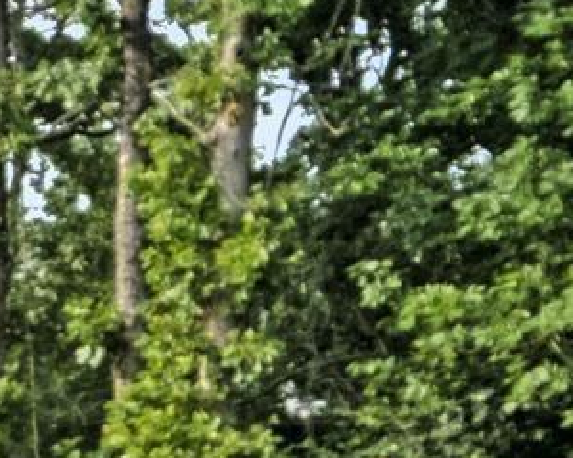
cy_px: 756
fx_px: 4120
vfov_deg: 6.3
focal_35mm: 243
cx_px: -1570
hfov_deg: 6.6
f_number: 7.1
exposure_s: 1/60
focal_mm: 20.9
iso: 400
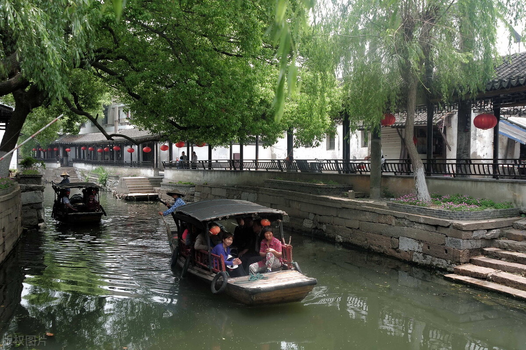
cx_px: 263
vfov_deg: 36.8
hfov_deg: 53.2
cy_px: 175
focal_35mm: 36
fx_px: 526
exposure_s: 1/100
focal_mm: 24
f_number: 5.6
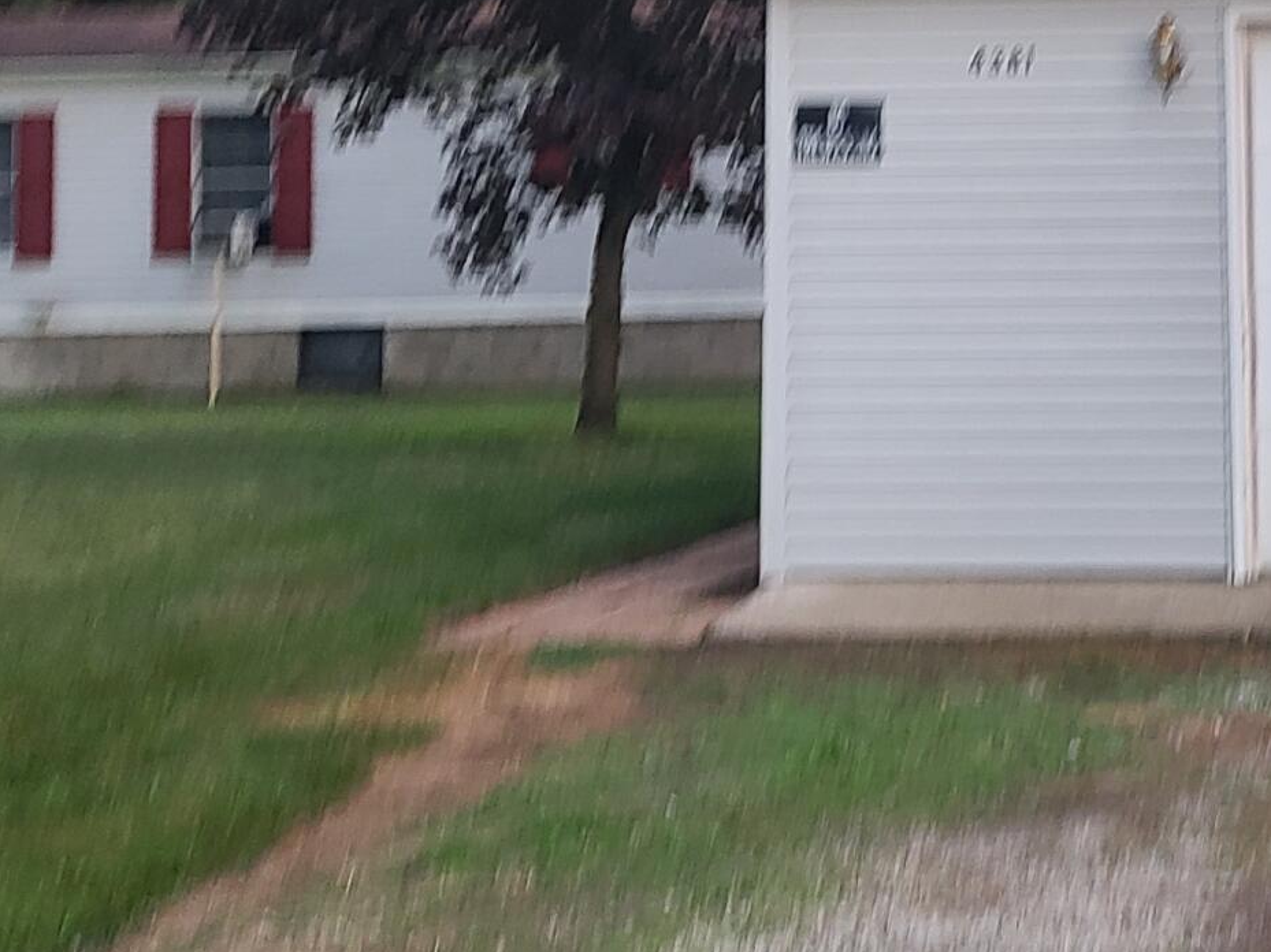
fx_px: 3083
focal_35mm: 84
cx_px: 1327
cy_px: 23
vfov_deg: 17.2
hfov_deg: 22.2
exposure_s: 1/60
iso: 50
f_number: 1.8
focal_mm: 5.4
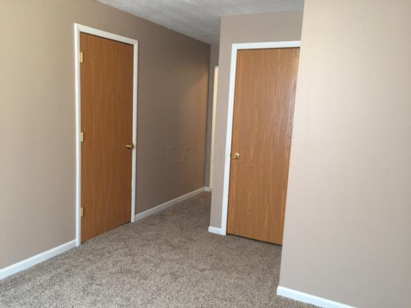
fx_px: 344
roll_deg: -1.9
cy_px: 154
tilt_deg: -8.3
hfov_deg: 61.7
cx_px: 206
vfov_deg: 48.2
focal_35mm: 29
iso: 100
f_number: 2.2
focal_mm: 4.15
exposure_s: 1/15
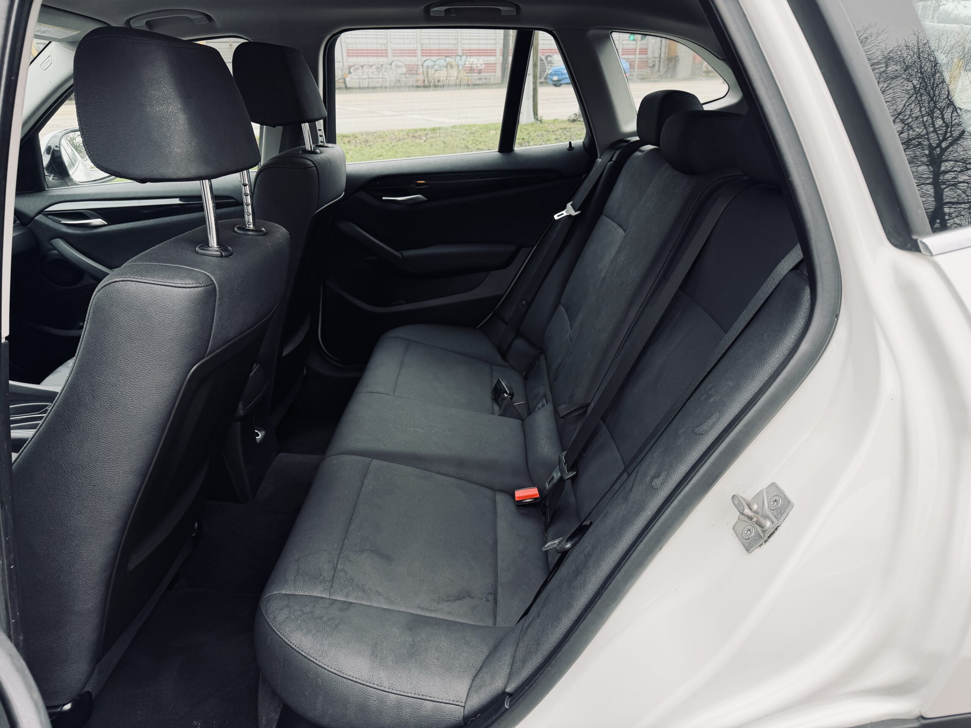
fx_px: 673
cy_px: 364
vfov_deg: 56.8
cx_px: 486
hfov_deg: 71.6
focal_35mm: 24
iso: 80
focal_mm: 6.76
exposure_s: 1/179
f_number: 1.78
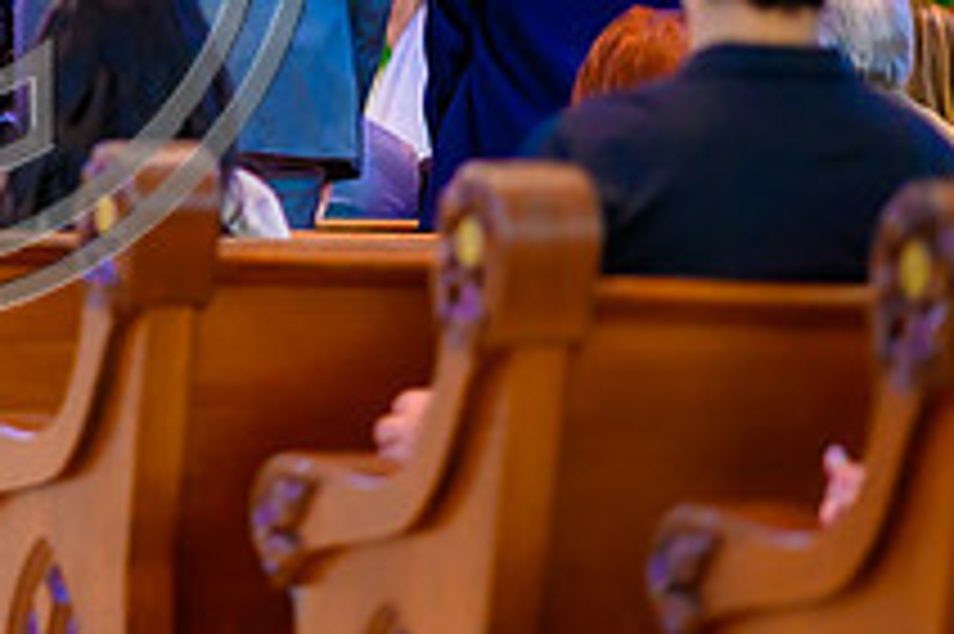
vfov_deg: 4.8
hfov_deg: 7.1
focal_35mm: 288
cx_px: -144
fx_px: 7626
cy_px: -101
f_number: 1.4
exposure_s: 1/125
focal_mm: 105
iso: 720
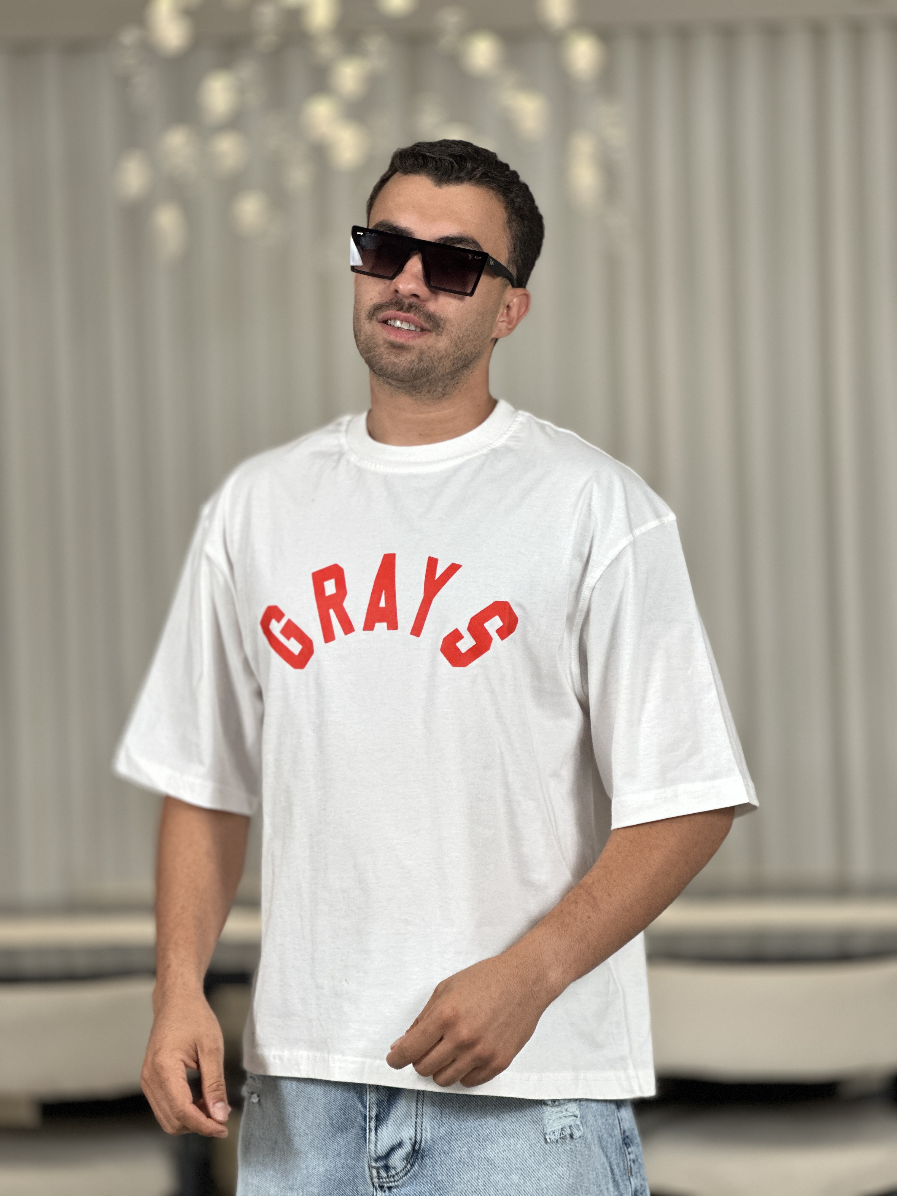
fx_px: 2660
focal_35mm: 77
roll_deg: +1.1
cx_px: 448
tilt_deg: +1.1
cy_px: 598
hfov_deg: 19.1
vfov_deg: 25.3
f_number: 2.8
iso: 200
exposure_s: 1/100
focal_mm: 9
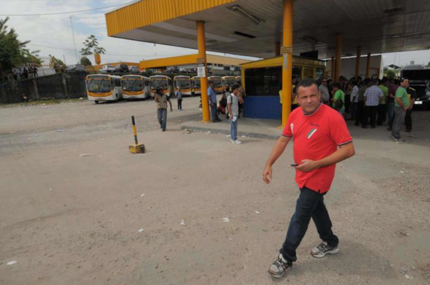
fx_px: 322
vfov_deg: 47.7
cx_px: 215
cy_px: 142
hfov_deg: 67.5
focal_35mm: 27
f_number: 5.6
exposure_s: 1/100
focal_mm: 18
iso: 3200
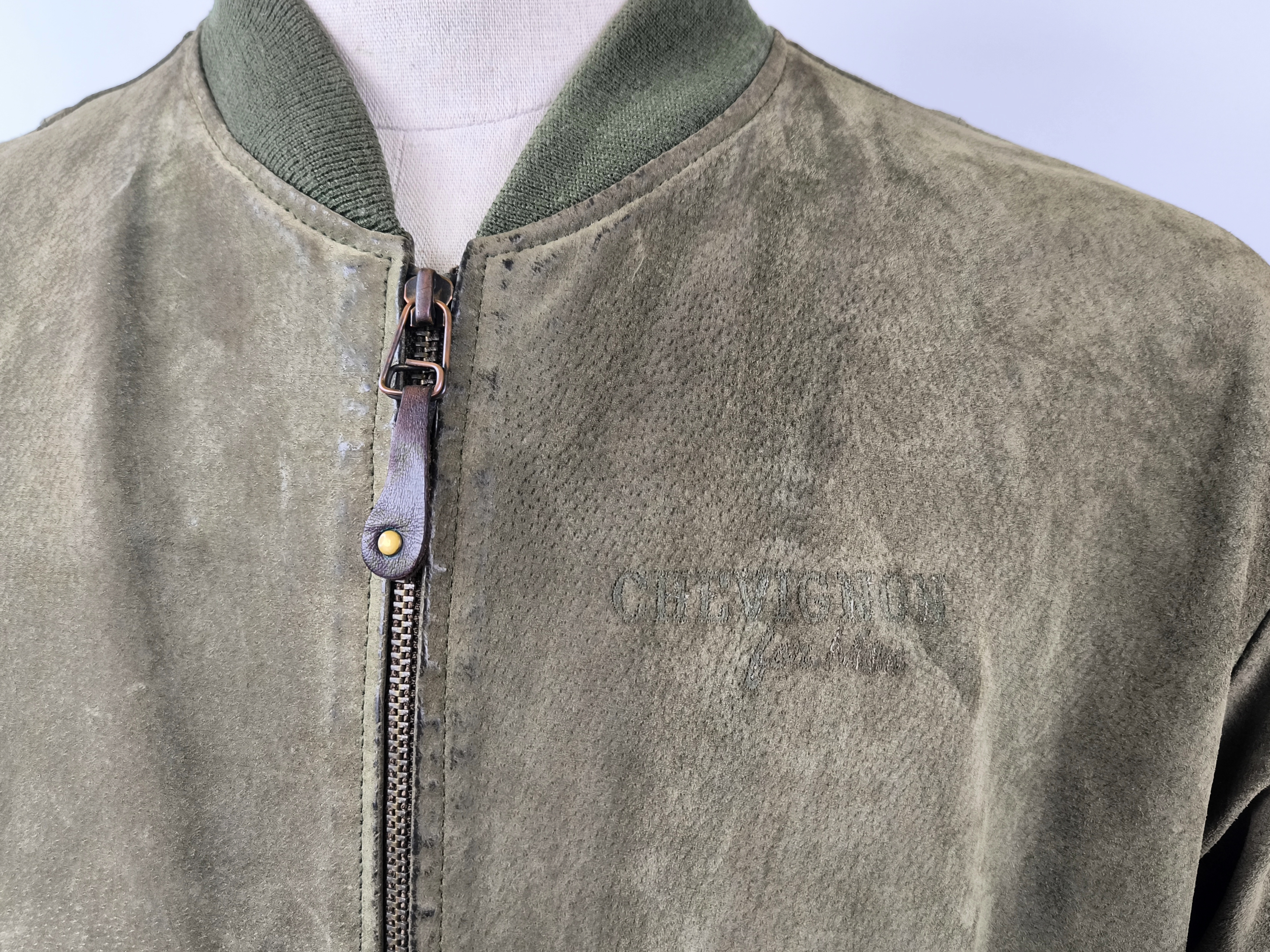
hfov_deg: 71.6
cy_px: 476
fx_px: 880
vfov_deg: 56.8
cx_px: 635
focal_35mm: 24
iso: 125
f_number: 1.9
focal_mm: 6.92
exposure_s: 1/100
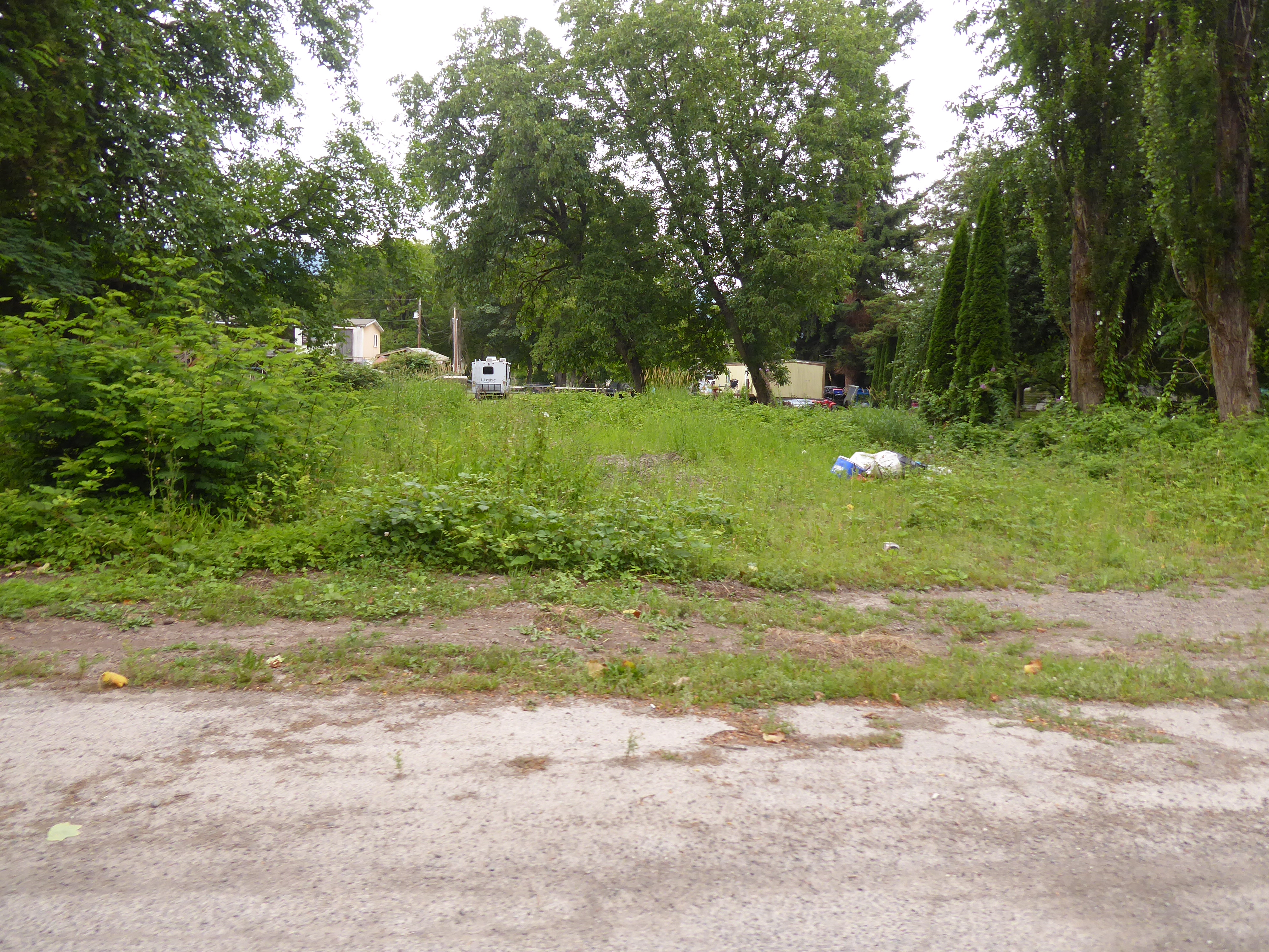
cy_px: 476
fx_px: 916
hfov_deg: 69.4
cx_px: 634
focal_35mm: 25
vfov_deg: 54.9
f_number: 3.3
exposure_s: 1/125
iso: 160
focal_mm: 4.3
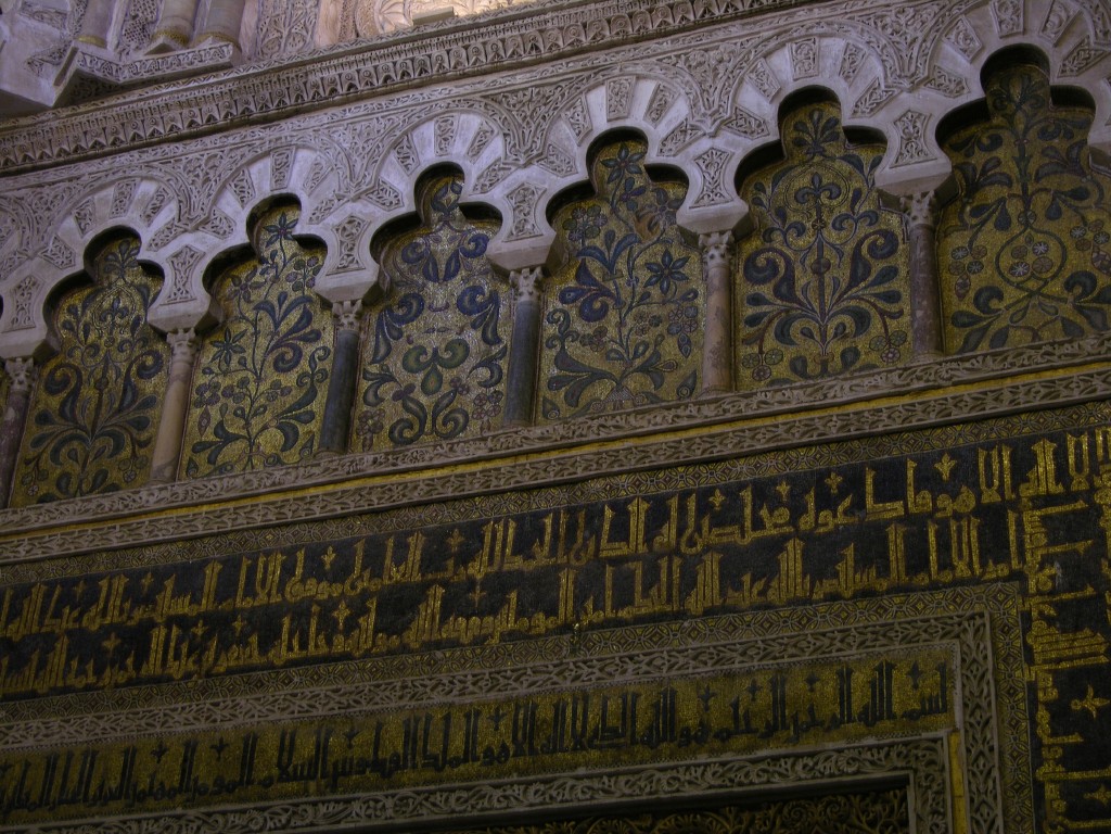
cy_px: 417
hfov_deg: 27.8
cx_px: 556
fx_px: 2247
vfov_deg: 21.0
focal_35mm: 70
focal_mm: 17.8
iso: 80
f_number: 3.3
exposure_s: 1/3.2
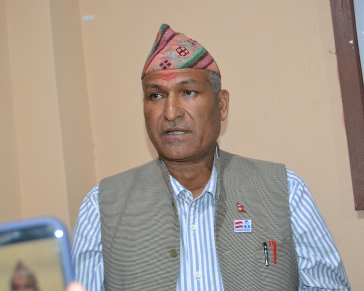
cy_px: 159
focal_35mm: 57
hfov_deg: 33.0
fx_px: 614
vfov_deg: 26.7
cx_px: 181
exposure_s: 1/60
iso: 3200
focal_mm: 30
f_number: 4.5
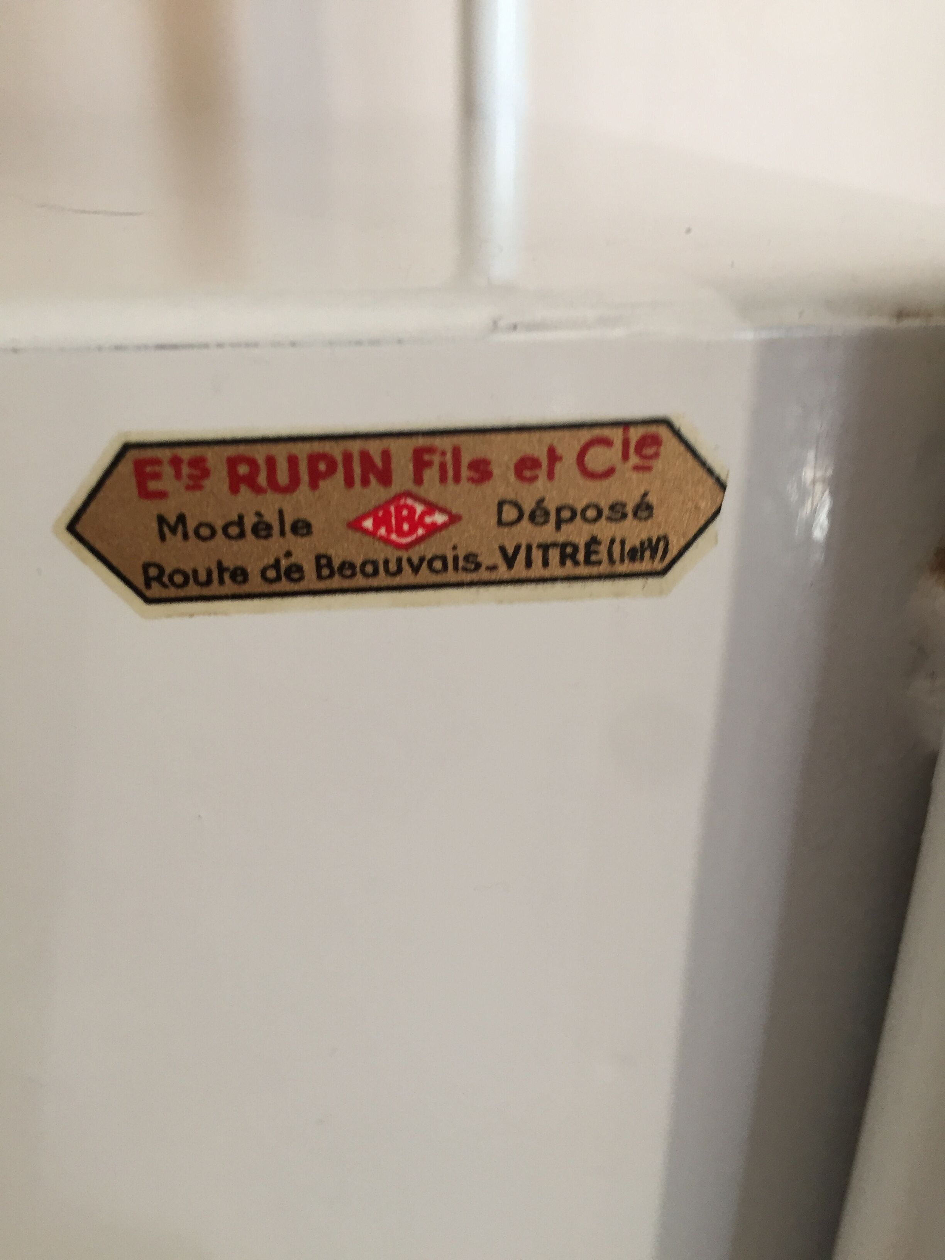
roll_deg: -0.7
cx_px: 472
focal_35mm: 29
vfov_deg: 61.7
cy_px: 630
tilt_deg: -25.6
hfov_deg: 48.2
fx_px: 1056
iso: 125
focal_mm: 4.15
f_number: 2.2
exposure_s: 1/33
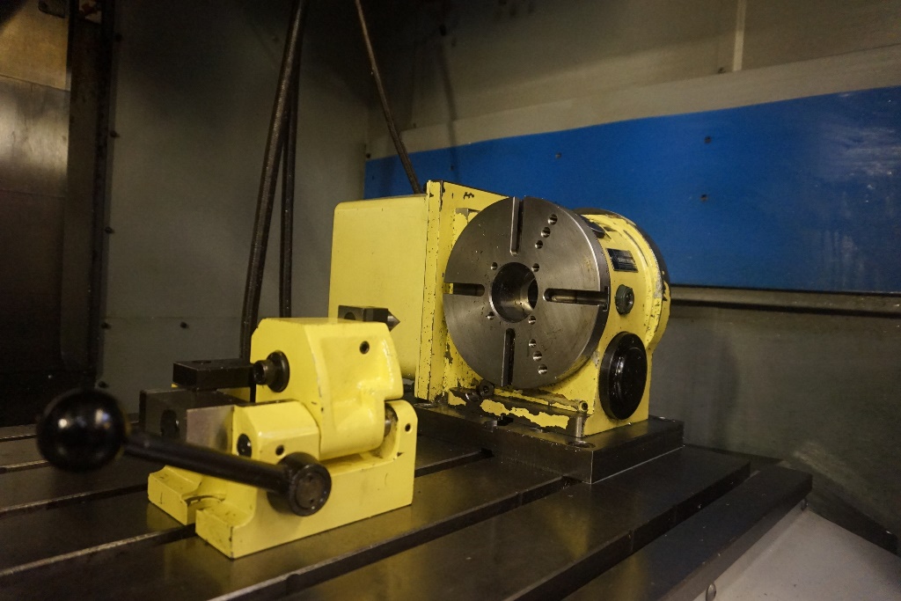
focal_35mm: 24
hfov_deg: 73.7
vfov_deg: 53.1
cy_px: 300
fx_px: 601
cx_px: 450
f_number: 3.5
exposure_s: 1/160
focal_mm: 16
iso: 3200
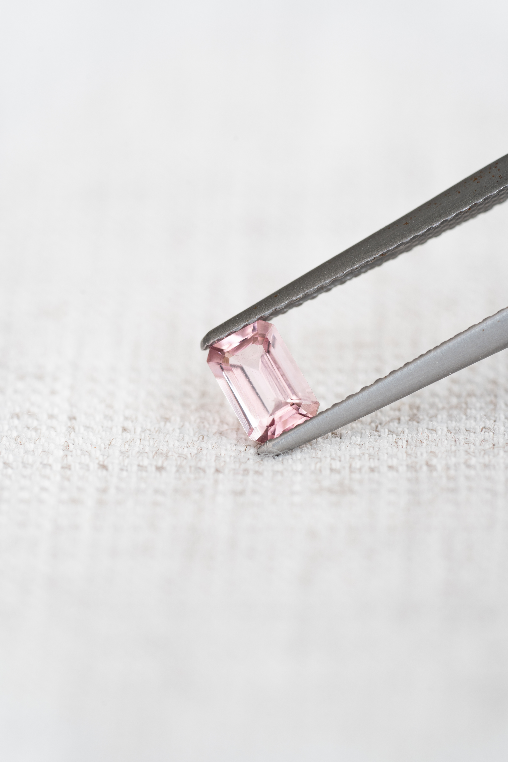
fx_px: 1905
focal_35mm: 90
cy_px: 381
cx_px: 254
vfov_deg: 22.6
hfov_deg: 15.2
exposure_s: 1/8
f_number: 6.3
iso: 100
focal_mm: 90
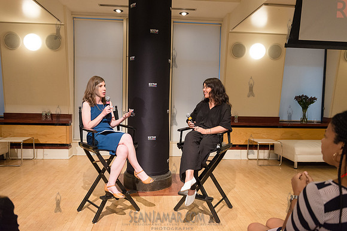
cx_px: 174
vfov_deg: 45.0
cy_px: 116
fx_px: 280
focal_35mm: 29
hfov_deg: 63.6
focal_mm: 29
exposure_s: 1/250
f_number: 4
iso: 2500
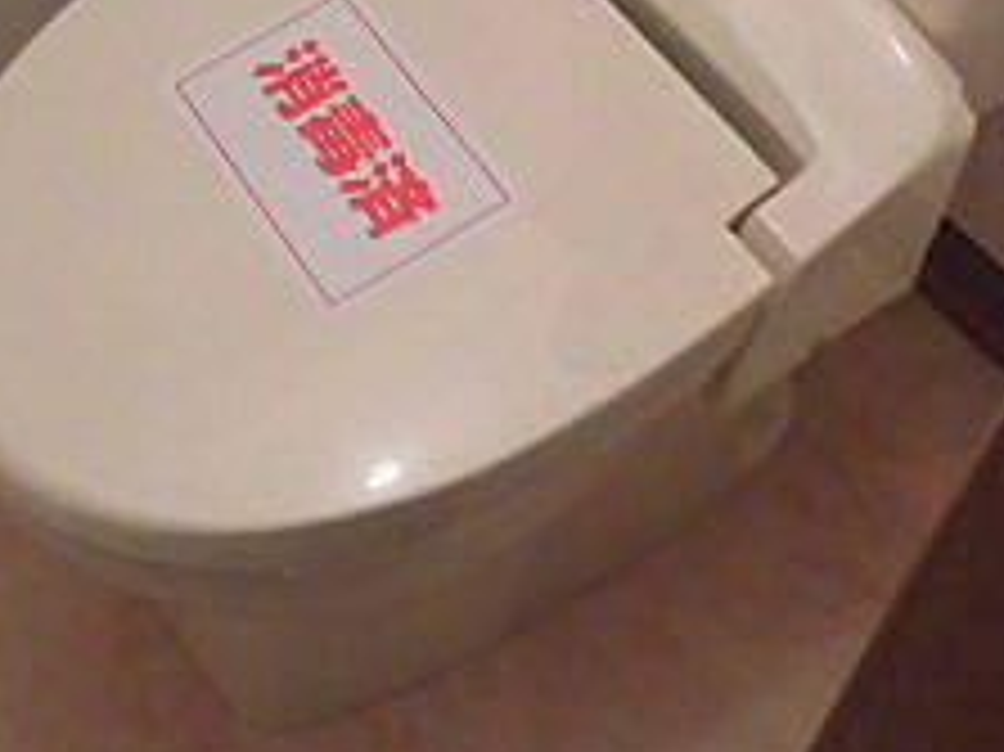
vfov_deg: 19.6
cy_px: -230
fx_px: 2000
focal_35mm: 69
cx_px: 104
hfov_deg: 27.2
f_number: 3.1
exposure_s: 1/30
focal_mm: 4.3
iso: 320
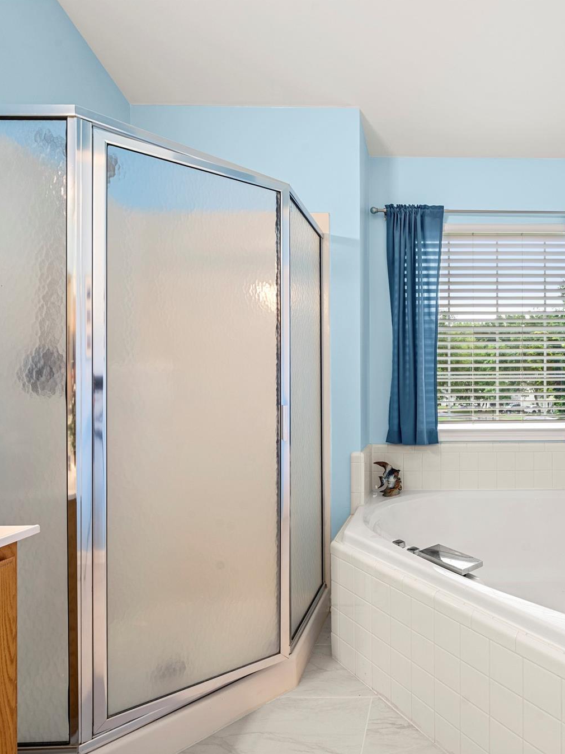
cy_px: 379
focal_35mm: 19
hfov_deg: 63.9
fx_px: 414
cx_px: 436
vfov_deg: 84.7
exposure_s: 2
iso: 200
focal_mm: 13
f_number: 10
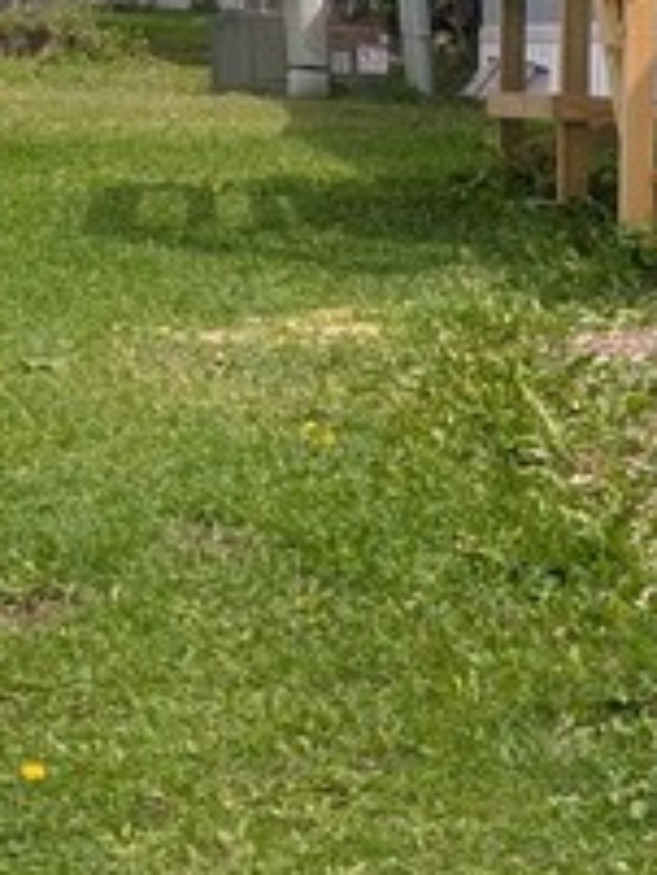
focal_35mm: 122
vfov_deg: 16.1
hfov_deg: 10.5
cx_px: 1547
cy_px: 529
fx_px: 3084
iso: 20
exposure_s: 1/1193
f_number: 1.68
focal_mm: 6.9
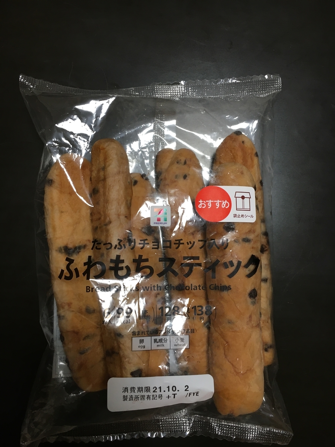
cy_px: 224
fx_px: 374
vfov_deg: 61.7
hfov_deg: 48.2
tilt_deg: -85.6
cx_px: 168
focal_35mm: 29
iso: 80
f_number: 2.2
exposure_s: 1/30
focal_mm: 4.15
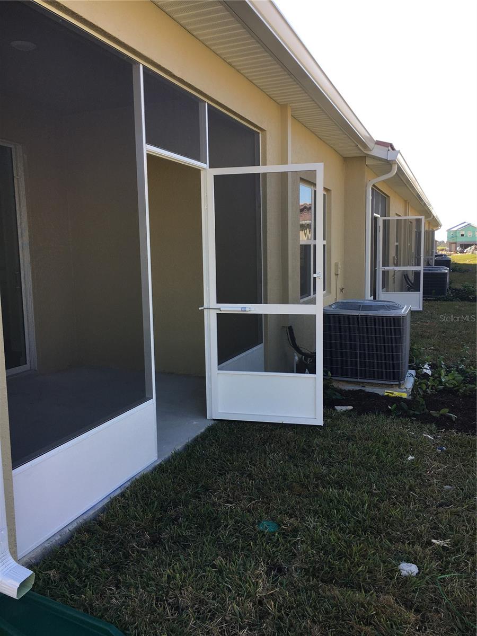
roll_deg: +0.3
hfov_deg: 48.2
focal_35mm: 29
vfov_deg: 61.7
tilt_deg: -6.0
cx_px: 238
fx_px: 533
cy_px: 318
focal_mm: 4.15
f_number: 2.2
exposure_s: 1/409
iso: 25
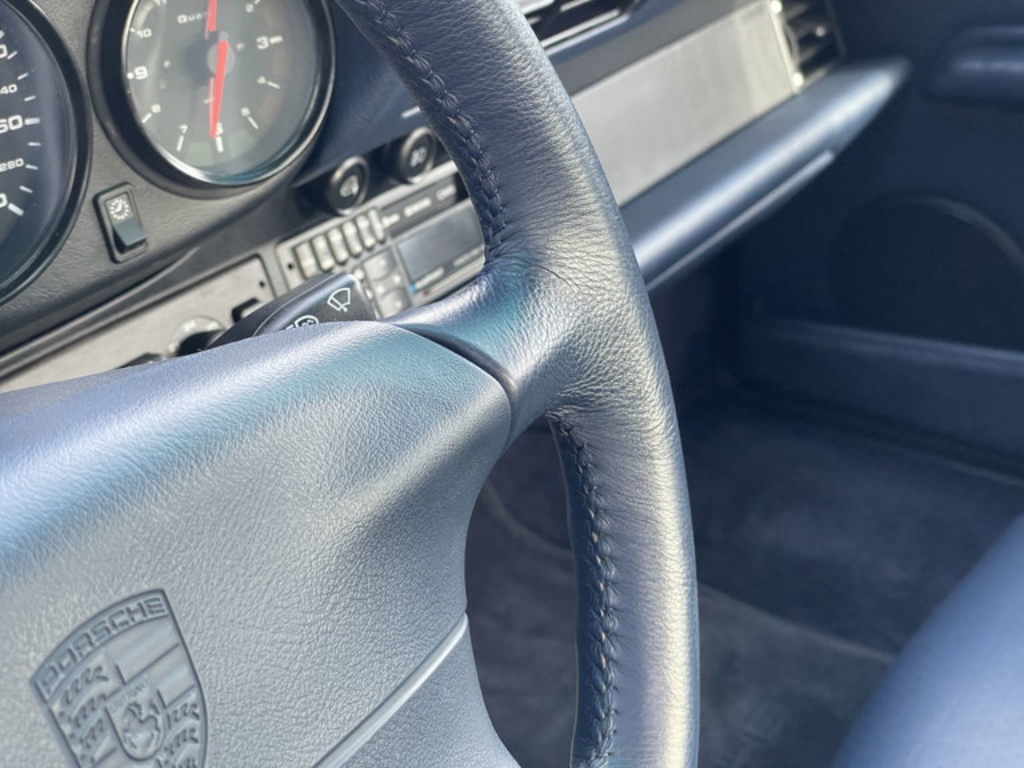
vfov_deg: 28.0
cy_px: 384
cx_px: 512
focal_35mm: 52
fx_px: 1538
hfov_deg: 36.8
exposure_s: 1/99
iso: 160
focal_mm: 6
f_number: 2
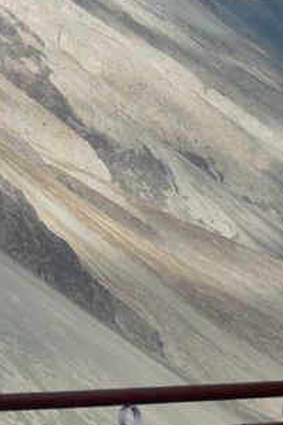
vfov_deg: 6.0
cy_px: 196
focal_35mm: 344
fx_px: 4061
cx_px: 202
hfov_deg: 4.0
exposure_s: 1/800
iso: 125
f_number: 5.5
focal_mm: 34.4
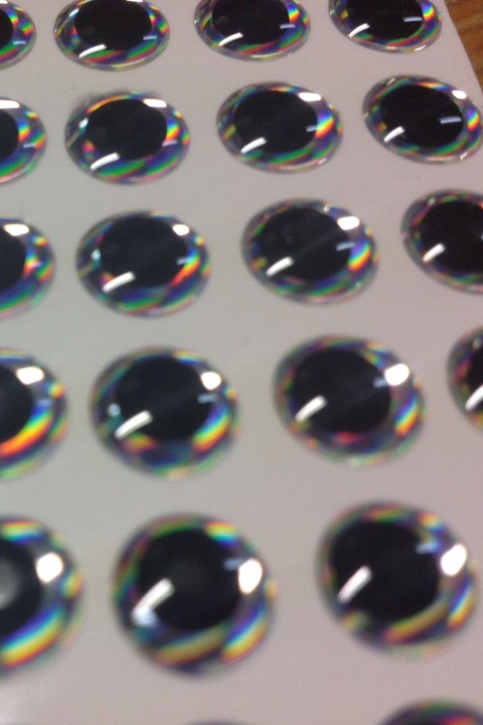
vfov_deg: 40.3
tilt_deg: -58.4
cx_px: 40
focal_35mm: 49
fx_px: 986
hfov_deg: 26.5
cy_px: 364
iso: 50
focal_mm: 4.28
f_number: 2.4
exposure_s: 1/24
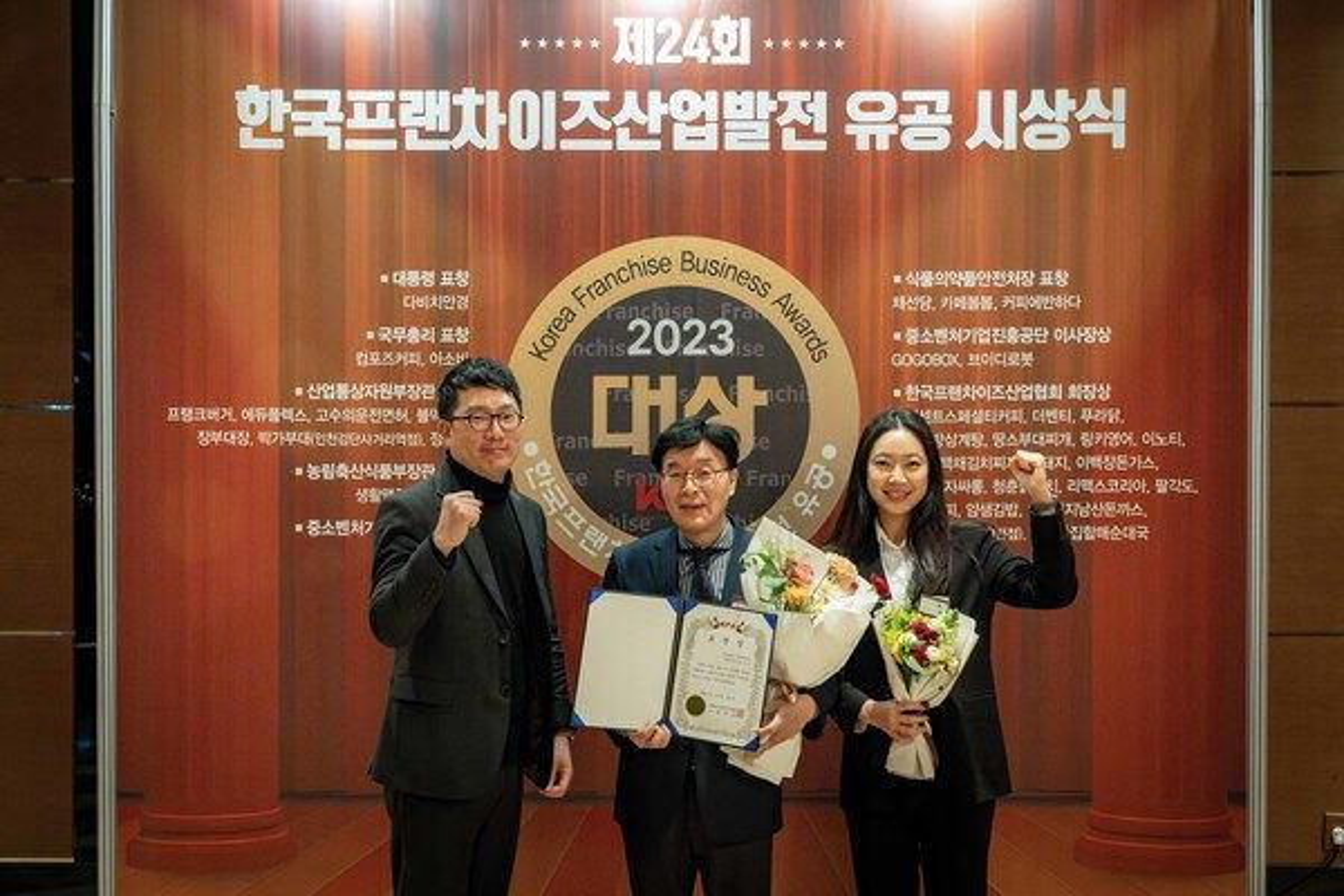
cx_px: 672
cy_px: 448
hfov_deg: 40.0
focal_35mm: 50
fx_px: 1848
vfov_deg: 27.3
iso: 5000
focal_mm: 49.5
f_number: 5.6
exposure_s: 1/125
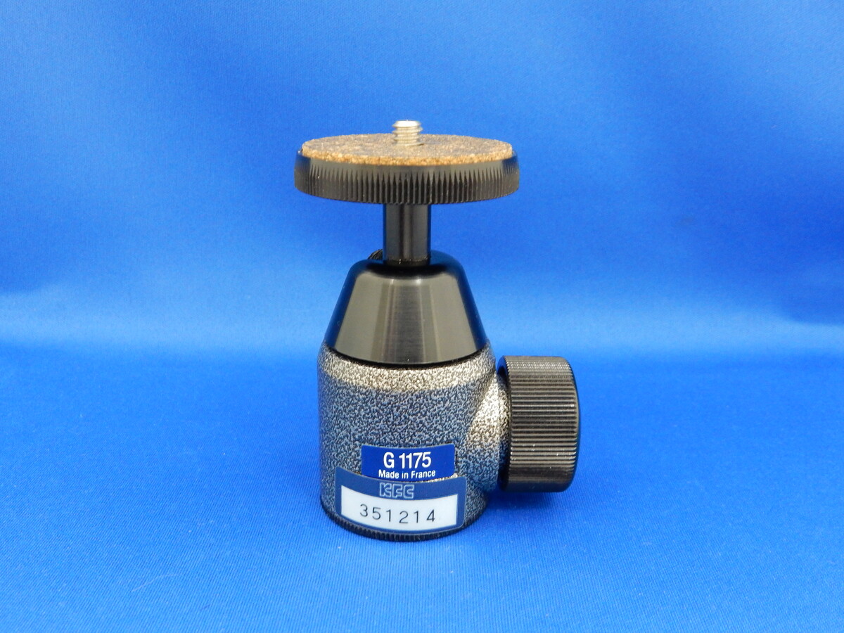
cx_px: 422
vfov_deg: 39.7
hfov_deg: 51.4
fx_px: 878
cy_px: 316
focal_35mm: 36
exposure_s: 1/10
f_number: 4
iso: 400
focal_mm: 6.4
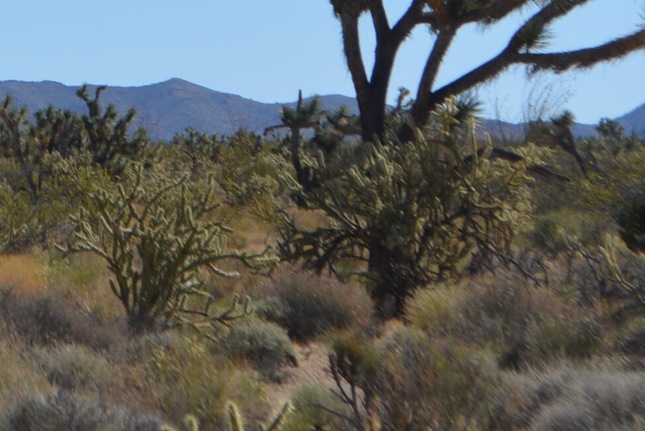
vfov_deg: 5.4
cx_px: -307
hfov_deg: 8.0
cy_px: -115
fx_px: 4546
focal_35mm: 254
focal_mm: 55
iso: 100
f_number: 9
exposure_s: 1/320
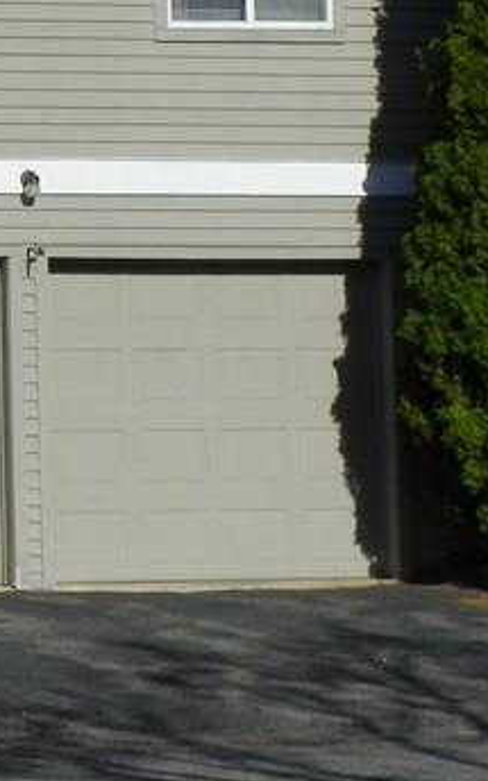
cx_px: -304
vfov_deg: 10.0
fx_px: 4426
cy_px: 36
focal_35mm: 208
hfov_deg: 6.2
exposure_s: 1/500
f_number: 5.6
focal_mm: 11.8
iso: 64
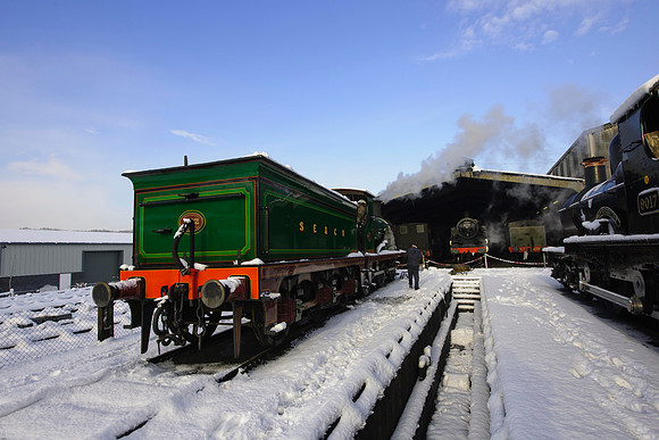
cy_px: 220
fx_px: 348
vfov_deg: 64.6
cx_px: 330
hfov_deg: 86.9
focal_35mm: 19
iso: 100
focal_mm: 19
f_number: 11
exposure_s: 1/80
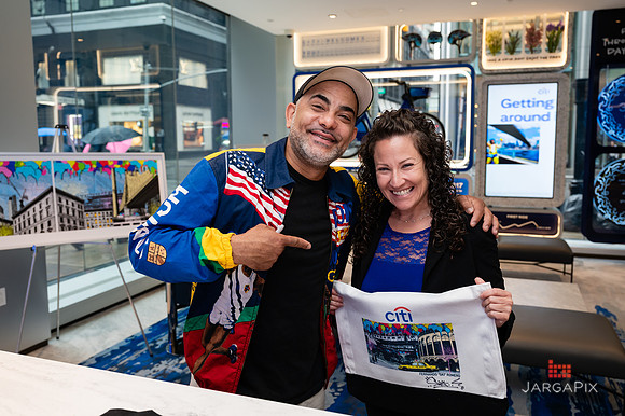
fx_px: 525
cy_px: 197
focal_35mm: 30
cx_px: 312
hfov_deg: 61.5
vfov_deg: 43.2
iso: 400
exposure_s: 1/160
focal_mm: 28
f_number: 4
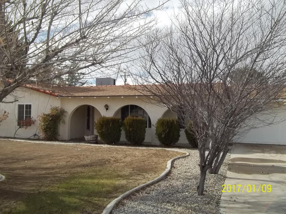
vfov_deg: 44.1
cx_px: 143
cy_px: 107
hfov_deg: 56.8
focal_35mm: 32
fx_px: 264
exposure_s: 1/100
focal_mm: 5.7
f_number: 8.8
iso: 64
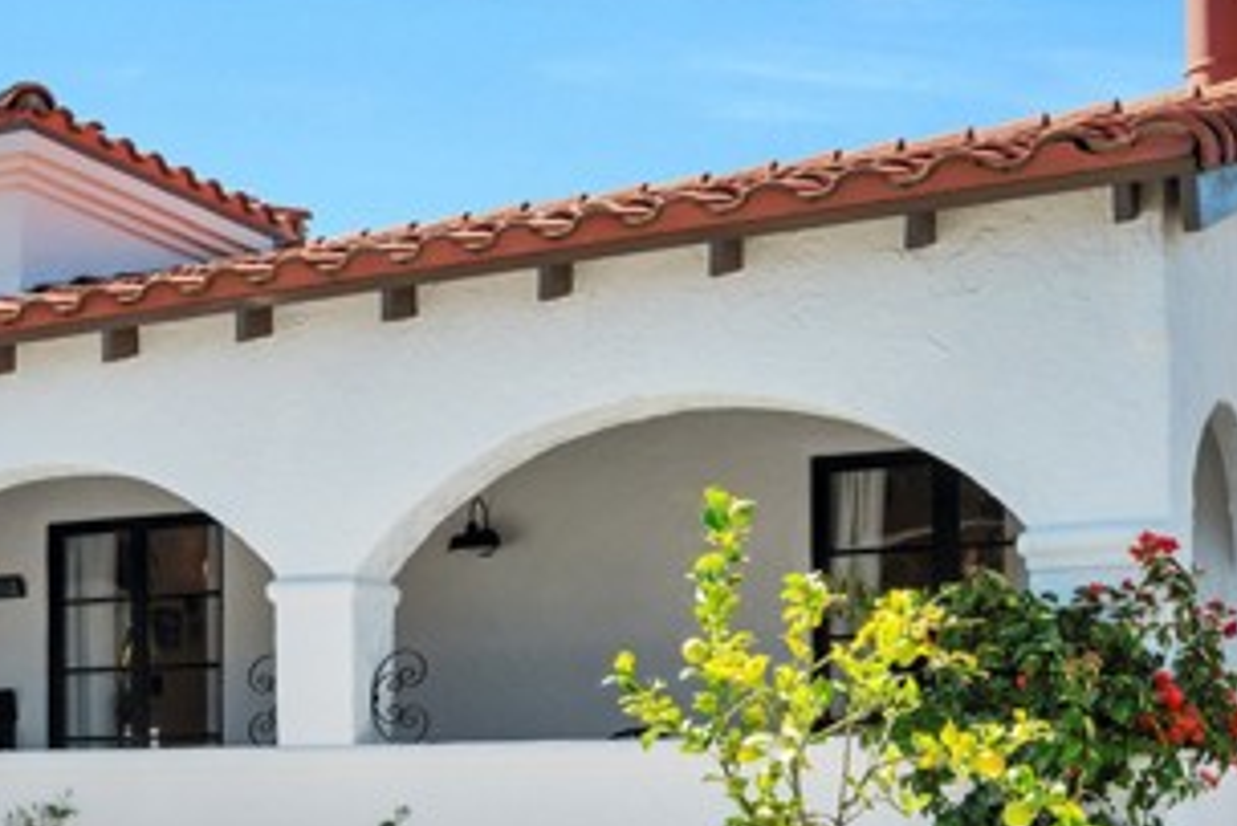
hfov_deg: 30.8
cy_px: 612
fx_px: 2133
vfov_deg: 21.7
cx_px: 114
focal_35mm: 62
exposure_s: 1/400
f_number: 13
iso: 1600
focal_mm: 29.5
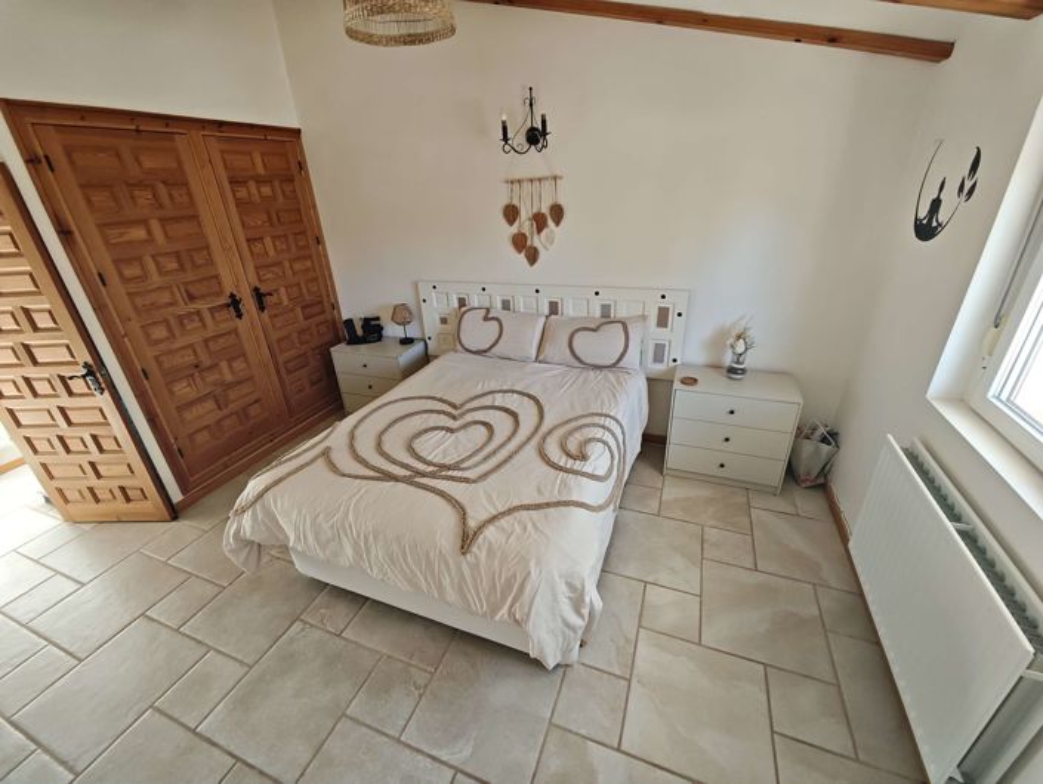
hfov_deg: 102.0
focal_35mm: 14
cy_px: 392
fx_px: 422
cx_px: 522
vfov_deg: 85.8
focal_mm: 2.16
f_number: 2.2
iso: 400
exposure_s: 1/52.1
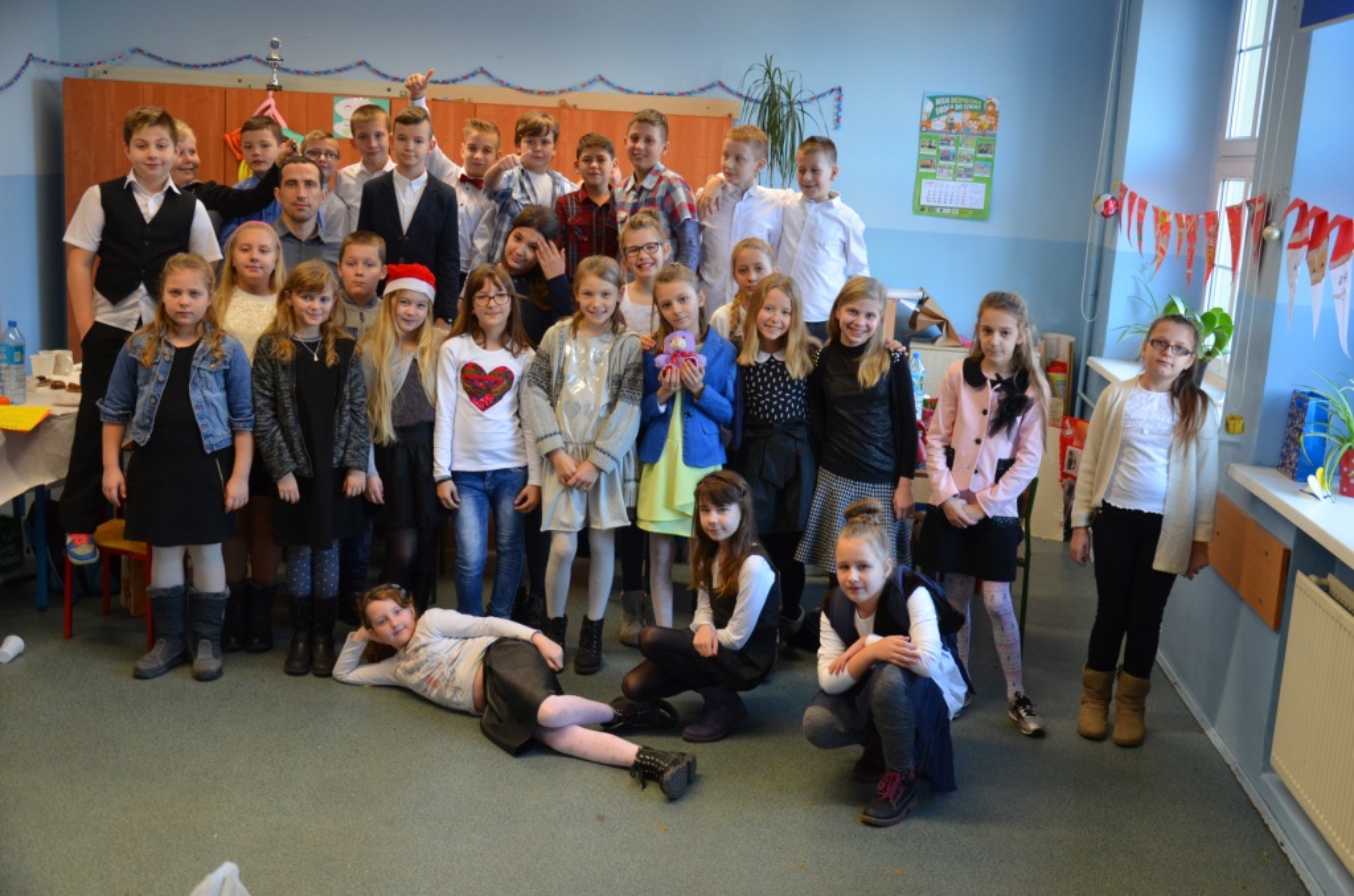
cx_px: 677
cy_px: 448
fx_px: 1464
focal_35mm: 39
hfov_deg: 49.6
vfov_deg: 34.1
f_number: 4
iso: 800
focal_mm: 26
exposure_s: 1/60
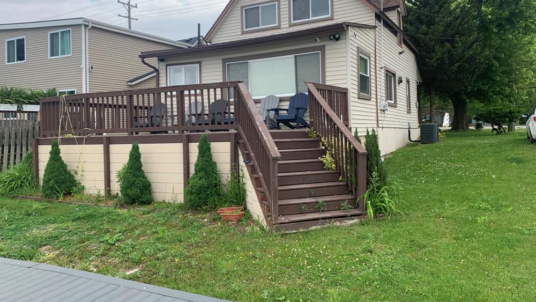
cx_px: 267
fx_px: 412
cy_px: 126
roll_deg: +1.3
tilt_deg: +0.7
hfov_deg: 66.1
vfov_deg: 40.1
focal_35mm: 29
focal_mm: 4.25
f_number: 1.8
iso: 25
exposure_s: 1/537
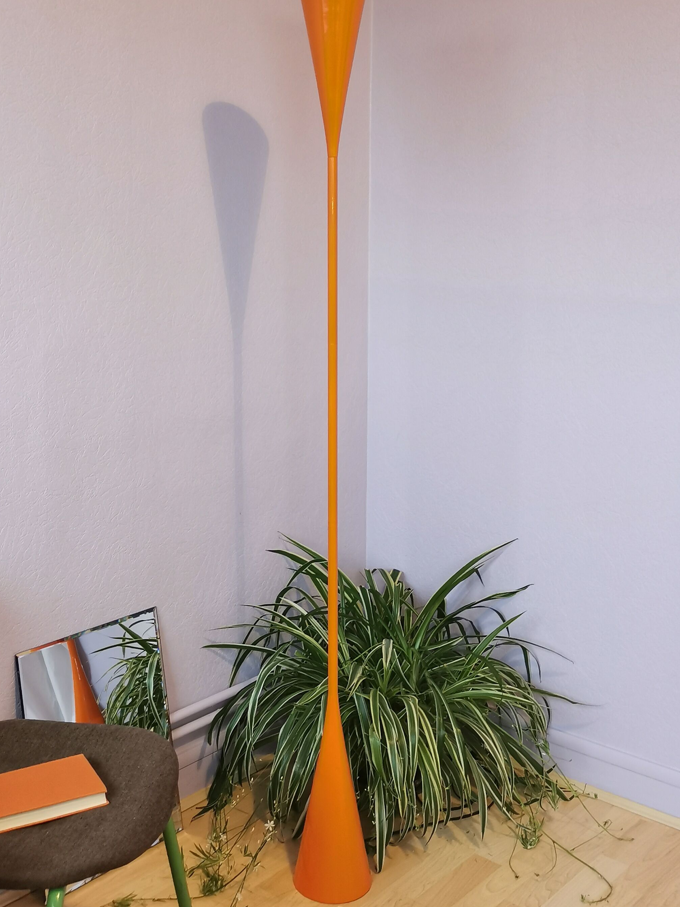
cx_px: 284
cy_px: 344
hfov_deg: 34.3
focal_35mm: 42
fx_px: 1100
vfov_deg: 44.5
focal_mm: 5.58
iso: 200
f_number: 1.8
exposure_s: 1/50
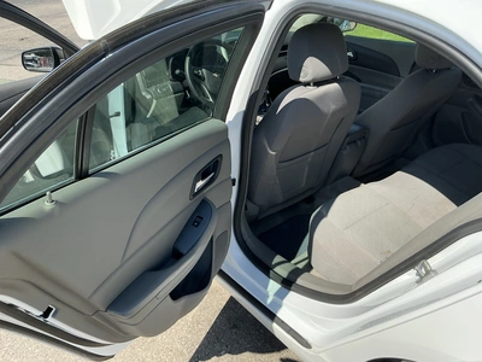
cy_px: 181
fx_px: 390
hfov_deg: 63.4
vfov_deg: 49.7
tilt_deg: -28.2
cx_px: 241
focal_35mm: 28
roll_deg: -1.0
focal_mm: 3
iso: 25
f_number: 1.8
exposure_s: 1/883
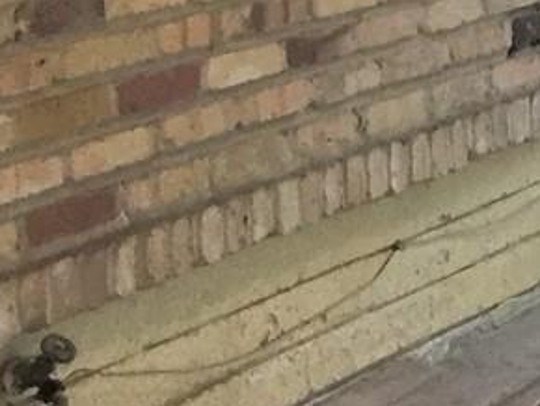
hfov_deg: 10.4
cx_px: 1356
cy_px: 11
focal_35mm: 160
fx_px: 2498
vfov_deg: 9.2
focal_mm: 4.15
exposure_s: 1/30
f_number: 2.2
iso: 50
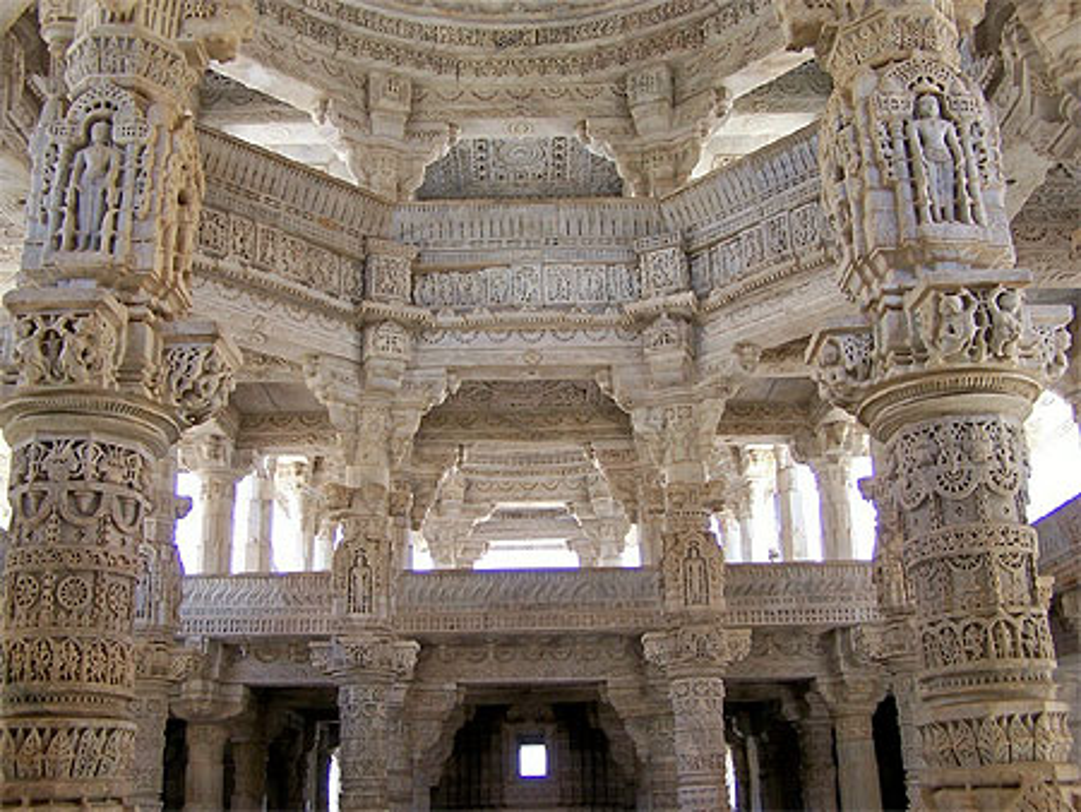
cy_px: 406
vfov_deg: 37.8
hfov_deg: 49.0
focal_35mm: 38
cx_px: 540
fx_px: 1187
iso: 80
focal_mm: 6.3
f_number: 2.8
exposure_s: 1/50
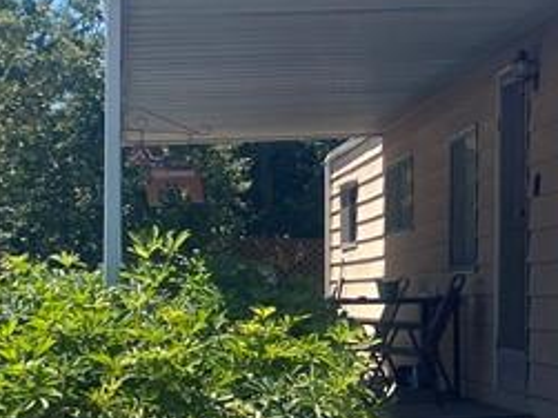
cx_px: 1023
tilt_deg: -1.3
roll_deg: -0.4
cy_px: 273
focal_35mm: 106
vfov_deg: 13.9
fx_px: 1708
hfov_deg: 15.7
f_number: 1.8
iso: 32
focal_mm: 4.25
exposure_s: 1/2183
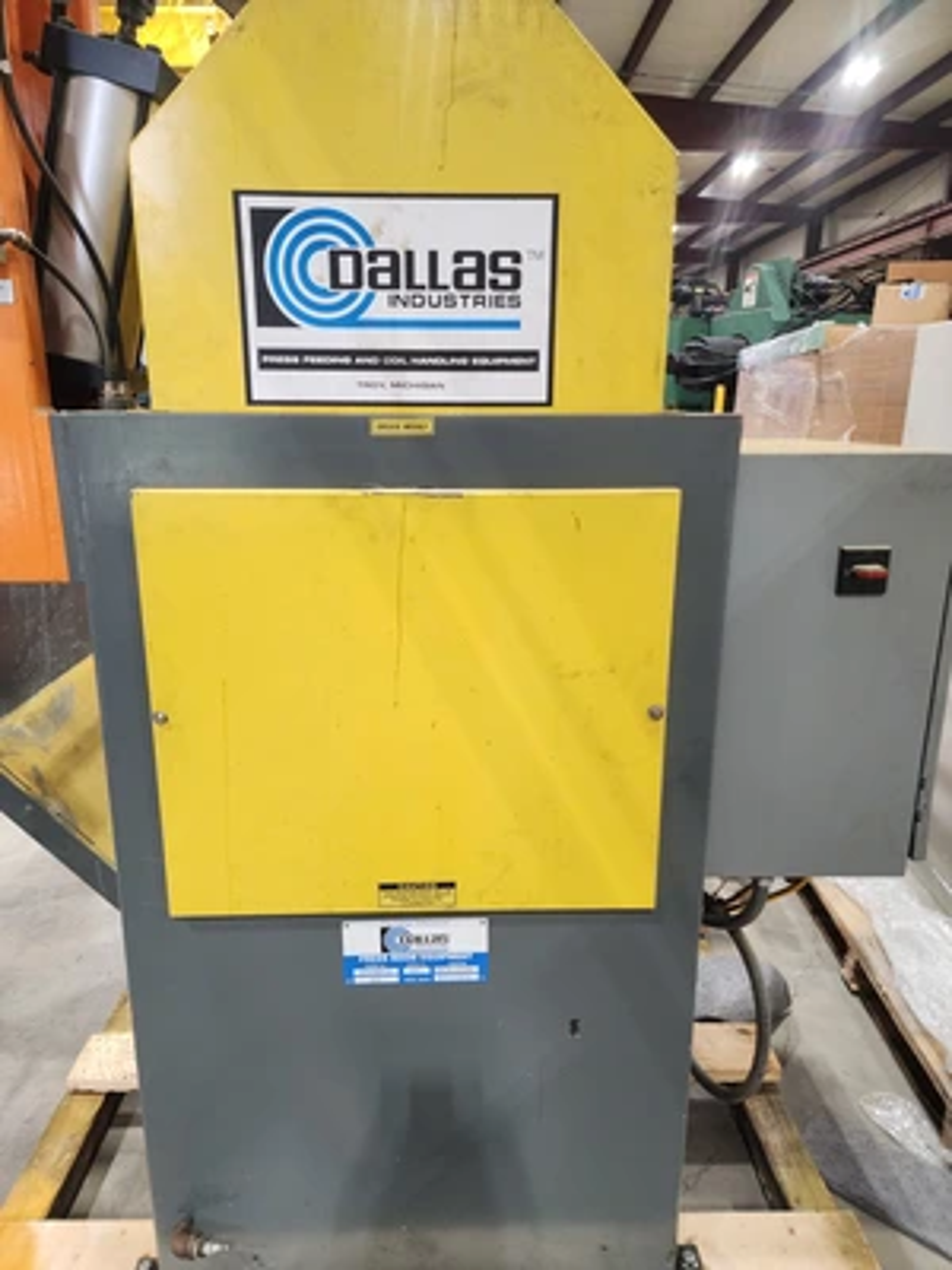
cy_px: 635
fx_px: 843
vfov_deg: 73.9
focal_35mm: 23
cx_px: 476
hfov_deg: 58.9
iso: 500
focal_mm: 6.4
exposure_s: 1/100
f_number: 1.8
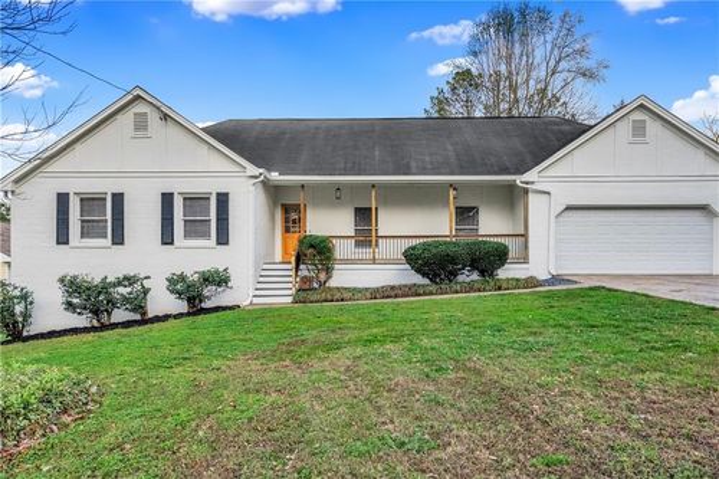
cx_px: 360
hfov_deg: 76.1
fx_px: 459
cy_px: 240
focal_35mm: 23
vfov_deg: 55.1
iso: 400
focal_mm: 23
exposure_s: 1/800
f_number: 8
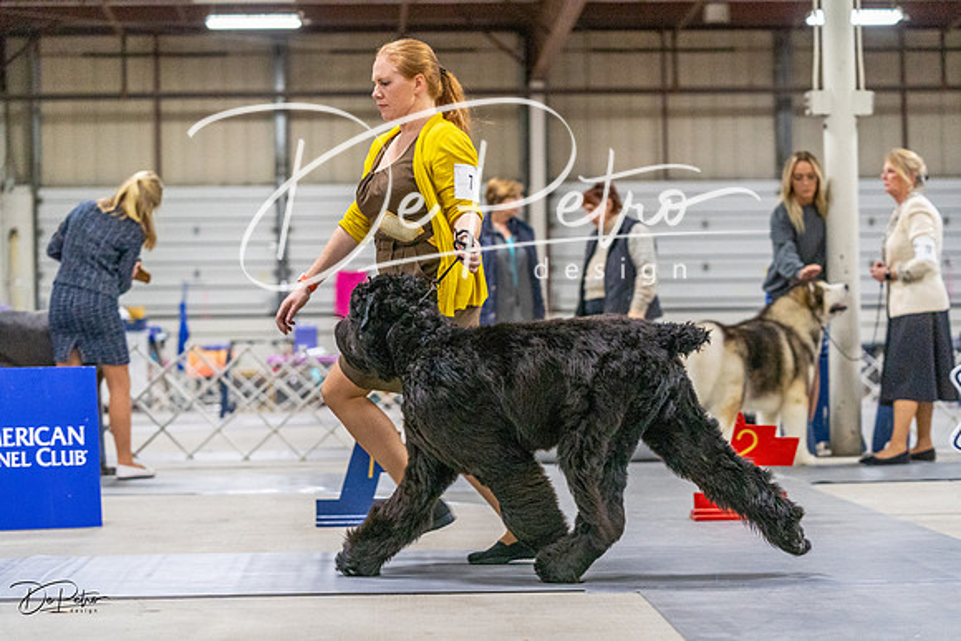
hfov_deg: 23.4
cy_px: 320
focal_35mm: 87
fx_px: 2323
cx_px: 480
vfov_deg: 15.7
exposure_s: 1/320
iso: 6400
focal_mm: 87
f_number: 3.2
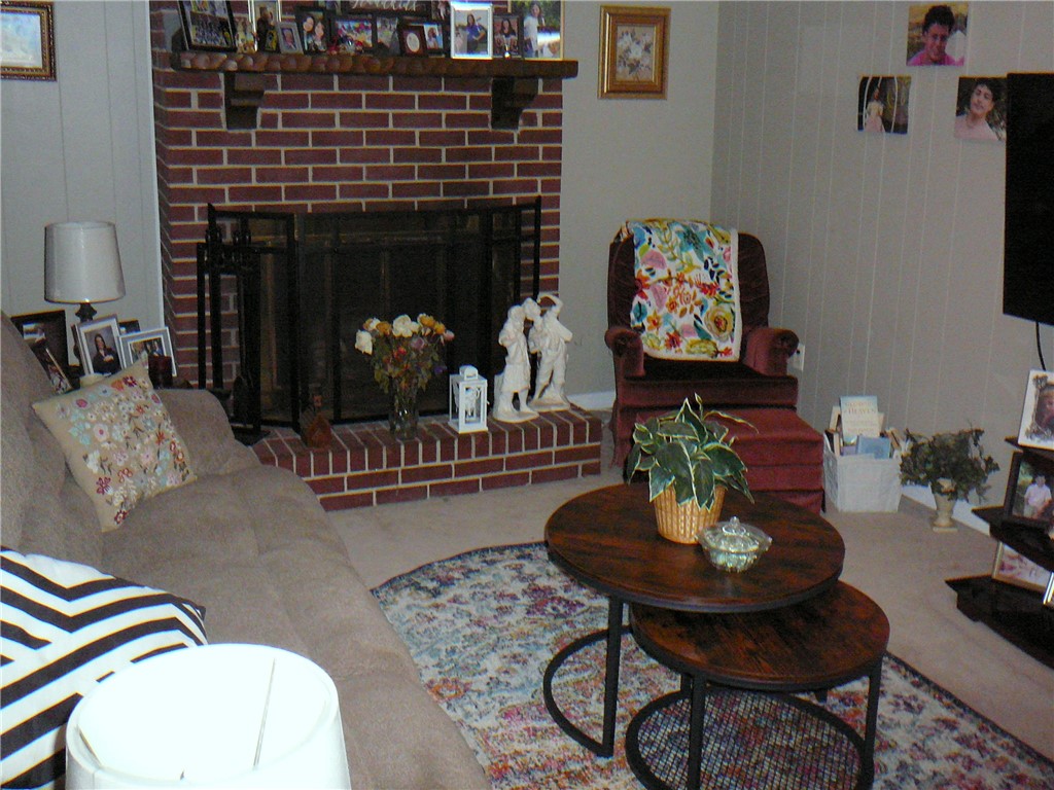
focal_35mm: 35
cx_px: 527
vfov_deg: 40.7
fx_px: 1066
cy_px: 395
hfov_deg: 52.6
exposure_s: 1/30
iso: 400
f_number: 2.8
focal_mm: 5.2
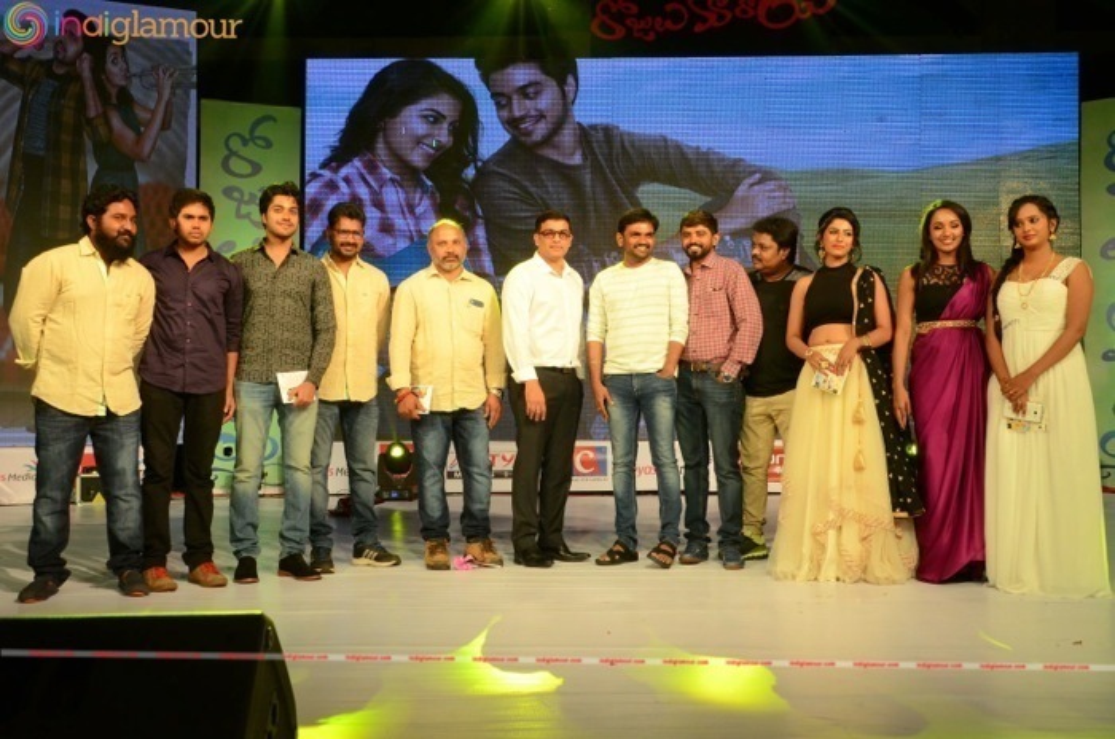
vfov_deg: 36.7
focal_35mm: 36
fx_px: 1113
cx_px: 558
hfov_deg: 53.2
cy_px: 370
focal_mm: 24
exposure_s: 1/125
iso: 1250
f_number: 7.1
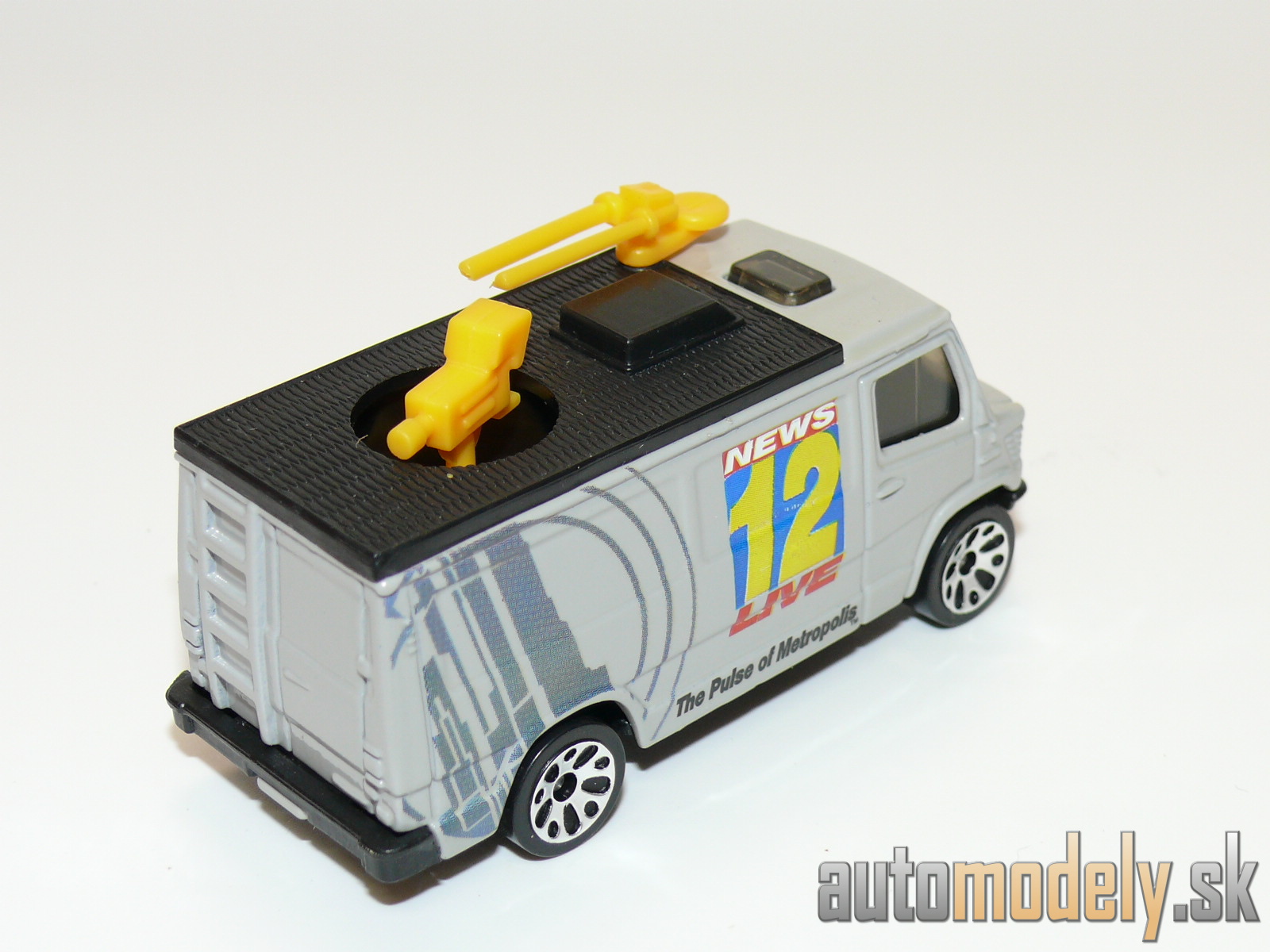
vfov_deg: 19.9
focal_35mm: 74
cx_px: 635
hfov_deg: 26.3
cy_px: 476
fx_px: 2715
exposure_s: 1/30
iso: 100
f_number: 4
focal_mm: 11.1
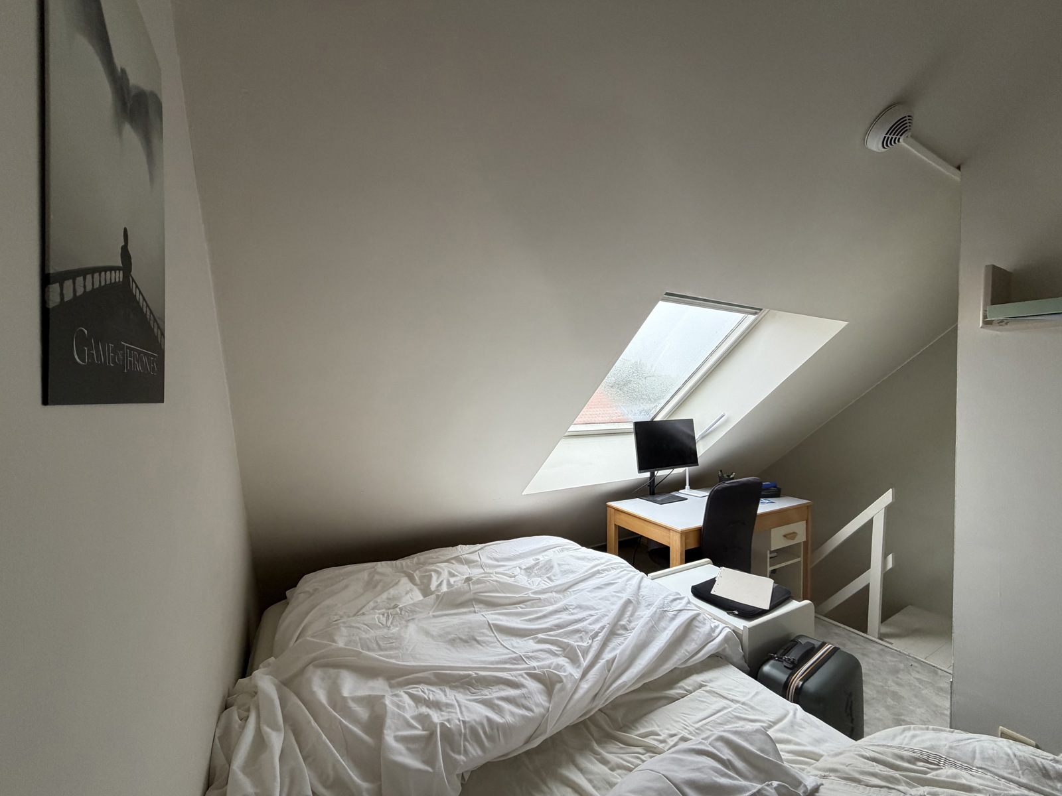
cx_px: 531
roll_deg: +0.8
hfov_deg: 102.1
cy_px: 398
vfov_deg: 85.7
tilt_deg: -1.4
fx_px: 430
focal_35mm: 14
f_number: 2.2
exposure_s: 1/121
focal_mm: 2.22
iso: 320
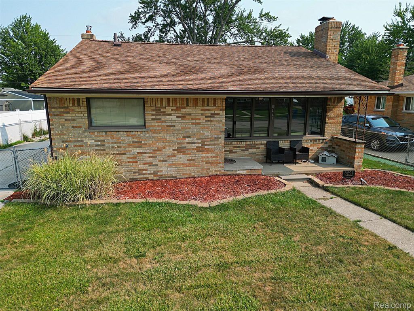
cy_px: 156
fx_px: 287
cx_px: 207
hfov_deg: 71.6
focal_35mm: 24
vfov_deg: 56.8
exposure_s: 1/2500
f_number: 1.7
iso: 200
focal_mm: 6.7
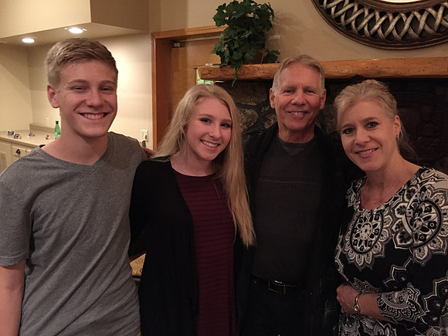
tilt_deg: -10.8
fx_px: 375
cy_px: 168
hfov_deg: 61.7
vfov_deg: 48.2
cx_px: 224
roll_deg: -2.7
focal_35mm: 29
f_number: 2.2
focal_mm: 4.15
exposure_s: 1/15
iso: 500
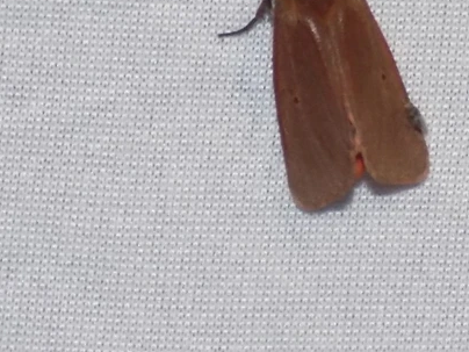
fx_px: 1396
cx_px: 312
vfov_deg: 14.3
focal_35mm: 103
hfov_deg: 19.0
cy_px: 85
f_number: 4.1
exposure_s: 1/30
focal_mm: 11.5
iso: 200
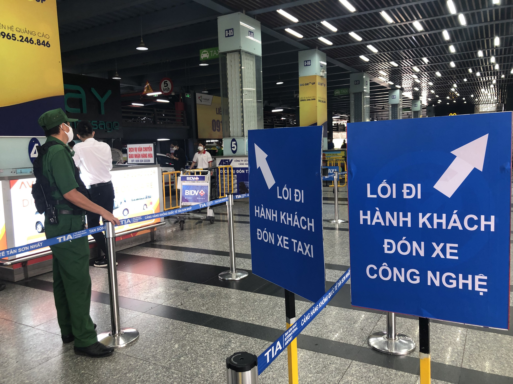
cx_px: 256
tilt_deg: -6.9
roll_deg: +1.8
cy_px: 192
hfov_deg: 63.4
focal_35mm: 28
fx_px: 415
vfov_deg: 49.7
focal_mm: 3.99
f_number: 1.8
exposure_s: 1/20
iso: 32
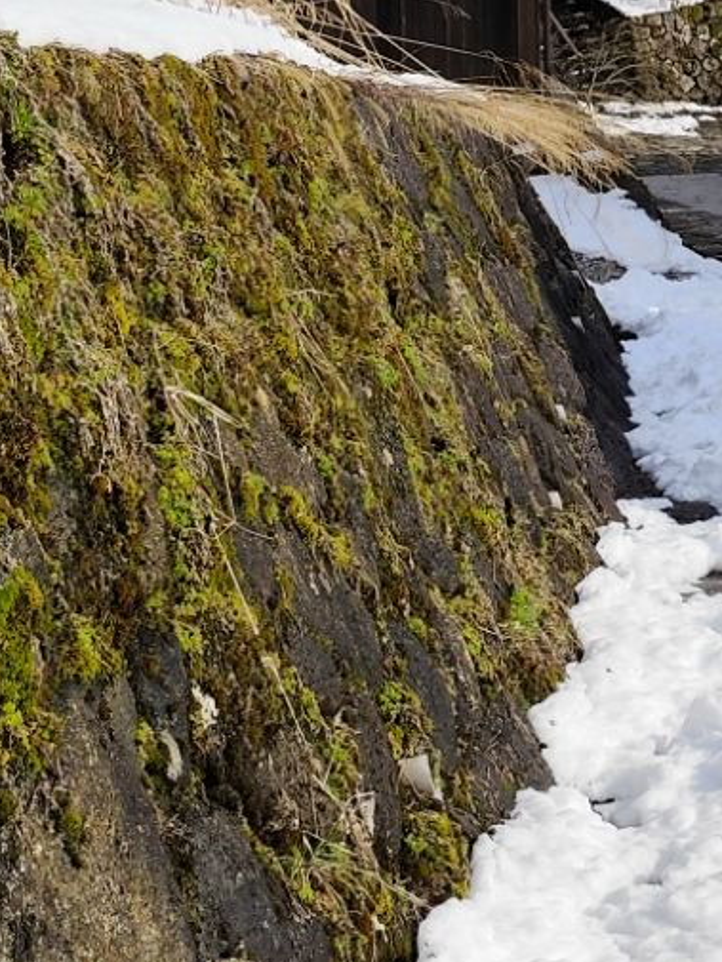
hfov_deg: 15.4
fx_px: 2530
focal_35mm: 91
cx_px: 964
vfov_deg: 19.7
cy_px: -322
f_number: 1.65
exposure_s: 1/2000
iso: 50
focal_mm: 6.19
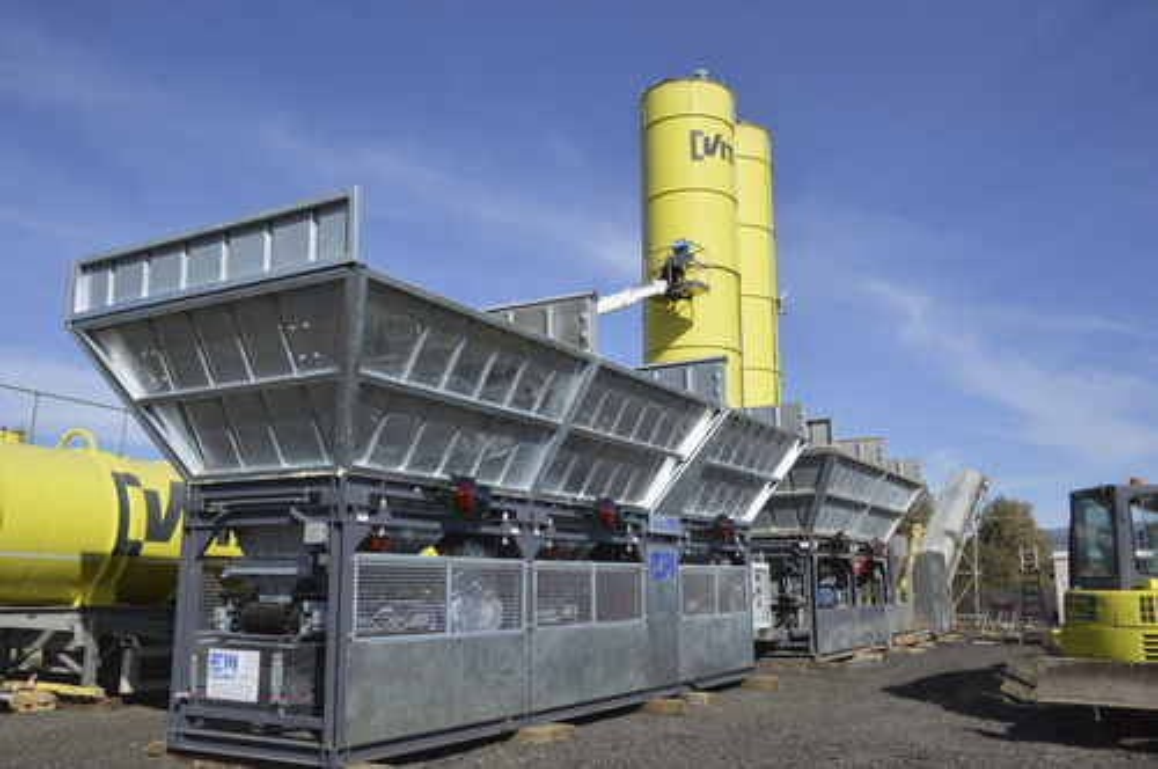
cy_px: 384
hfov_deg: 62.0
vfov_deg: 43.5
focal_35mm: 30
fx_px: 964
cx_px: 579
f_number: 10
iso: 200
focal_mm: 20
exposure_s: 1/400
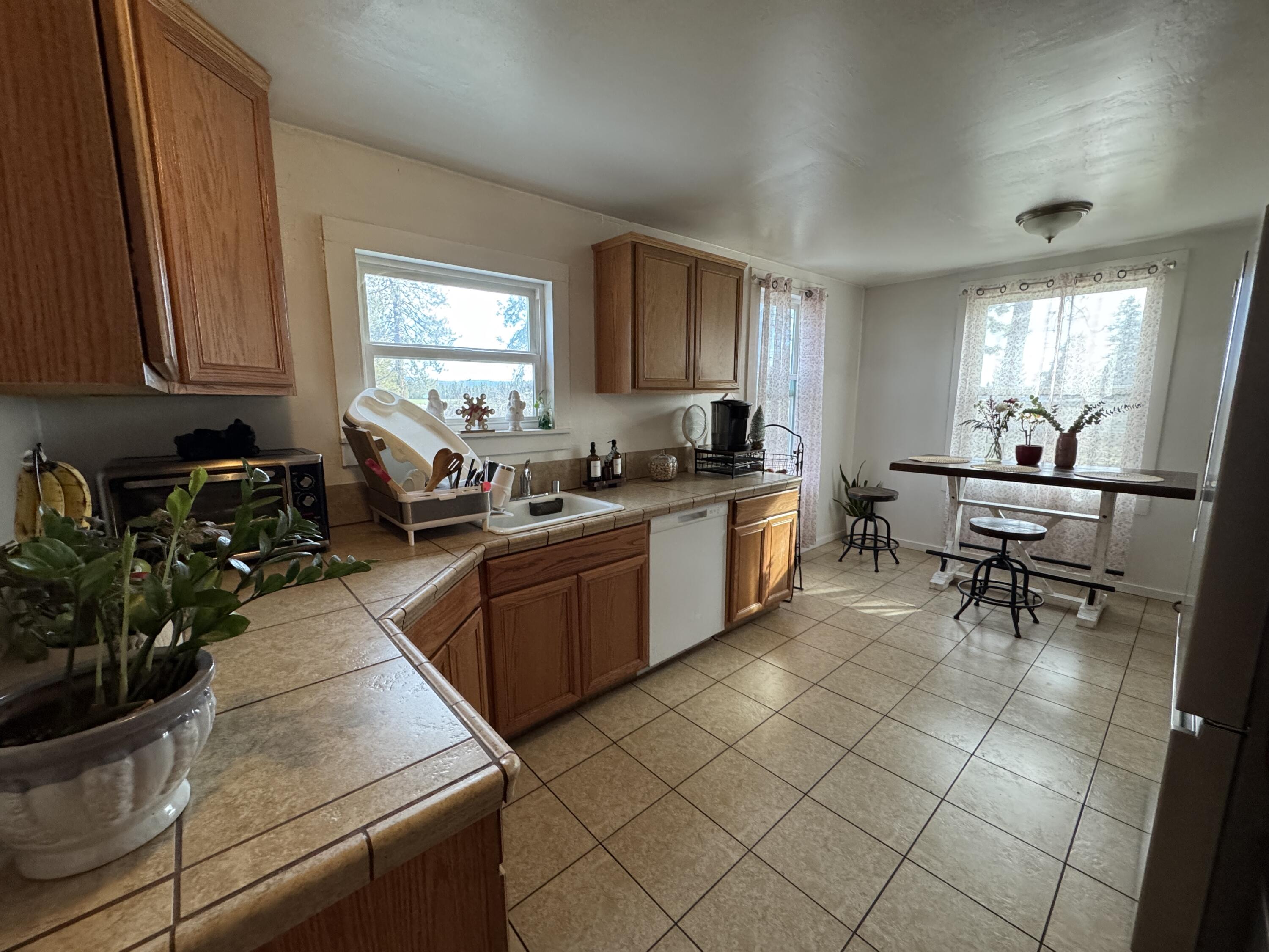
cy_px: 476
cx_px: 634
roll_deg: +0.5
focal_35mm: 14
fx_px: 513
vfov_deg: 85.7
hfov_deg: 102.1
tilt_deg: -9.9
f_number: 2.2
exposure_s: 1/120
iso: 320
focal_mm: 2.22
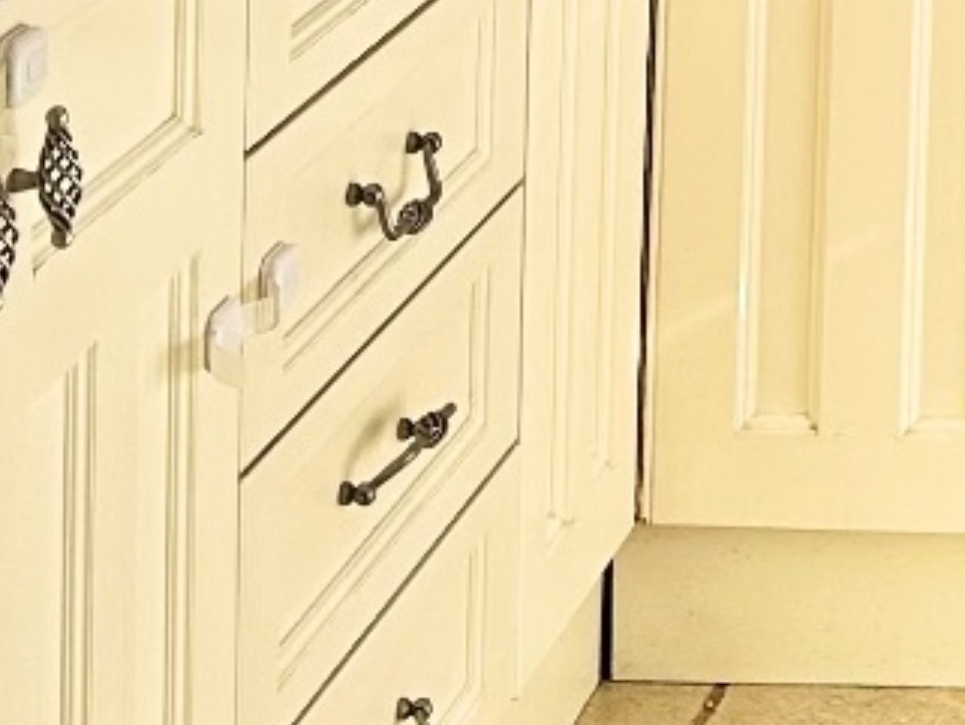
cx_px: 1464
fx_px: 4267
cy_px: -1062
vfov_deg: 8.7
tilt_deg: +0.0
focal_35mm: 153
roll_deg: +0.0
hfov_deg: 12.3
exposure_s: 1/611
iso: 80
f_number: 1.78
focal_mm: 6.86
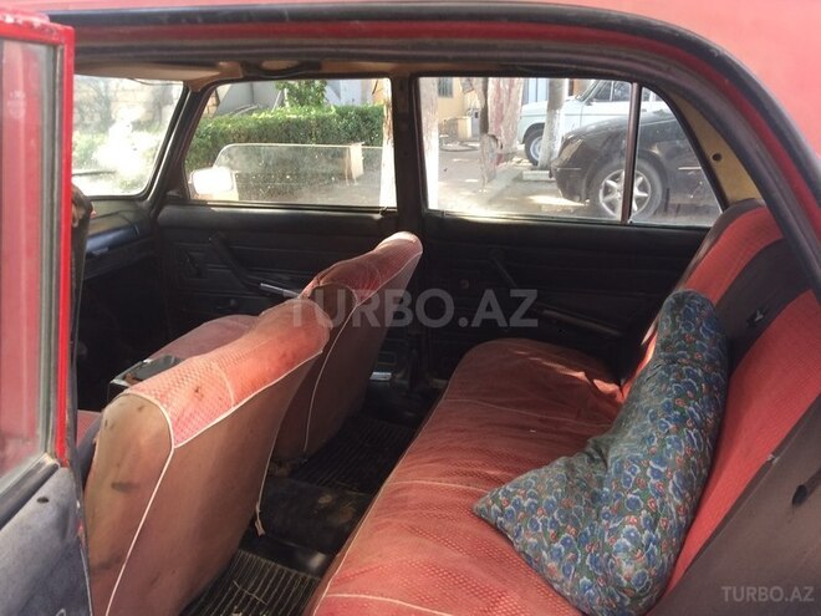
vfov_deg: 48.2
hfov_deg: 61.7
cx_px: 410
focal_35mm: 29
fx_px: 688
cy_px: 308
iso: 32
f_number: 2.2
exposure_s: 1/33
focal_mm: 4.15
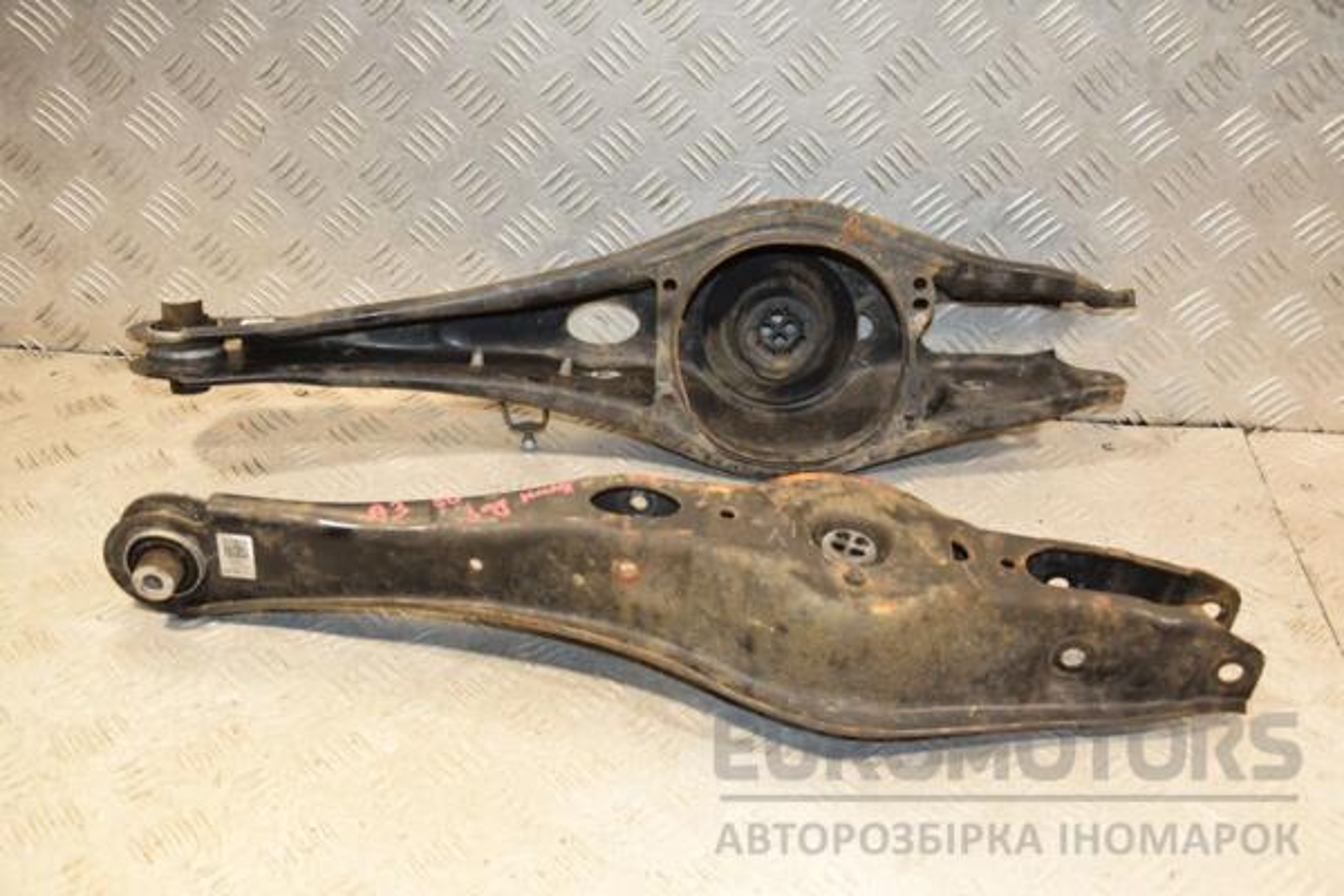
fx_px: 1568
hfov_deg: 46.4
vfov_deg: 31.9
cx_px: 672
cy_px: 448
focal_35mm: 42
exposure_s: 1/200
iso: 800
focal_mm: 28
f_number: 5
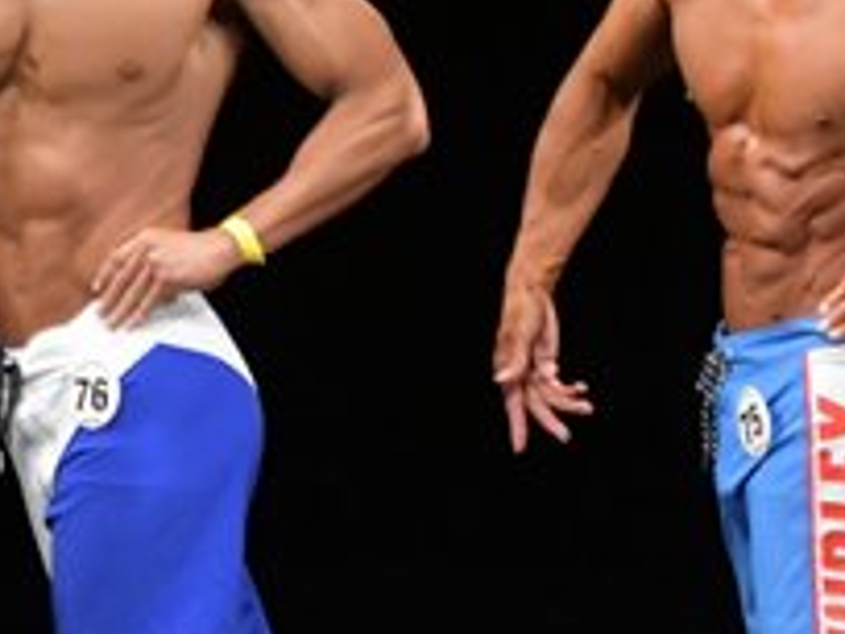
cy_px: 261
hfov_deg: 2.3
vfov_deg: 1.7
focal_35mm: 876
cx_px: 1555
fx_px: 21384
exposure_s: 1/400
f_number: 5.6
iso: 3200
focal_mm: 160
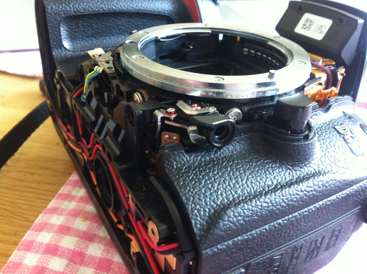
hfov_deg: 52.7
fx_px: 371
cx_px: 184
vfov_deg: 40.6
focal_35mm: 35
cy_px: 137
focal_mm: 3.85
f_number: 2.8
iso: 200
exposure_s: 1/15
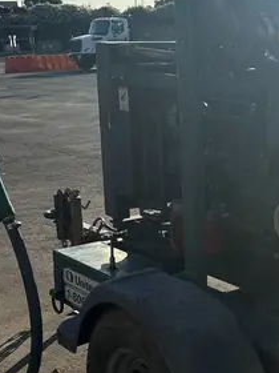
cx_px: 296
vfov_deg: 28.5
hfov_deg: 20.7
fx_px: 731
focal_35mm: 68
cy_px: 216
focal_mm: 5.96
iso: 64
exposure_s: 1/7813
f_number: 1.6
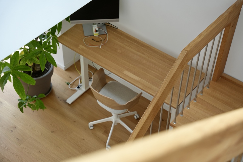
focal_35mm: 66
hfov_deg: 30.6
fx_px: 444
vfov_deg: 20.7
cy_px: 81
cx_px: 122
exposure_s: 1/160
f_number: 4
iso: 1250
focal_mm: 65.8
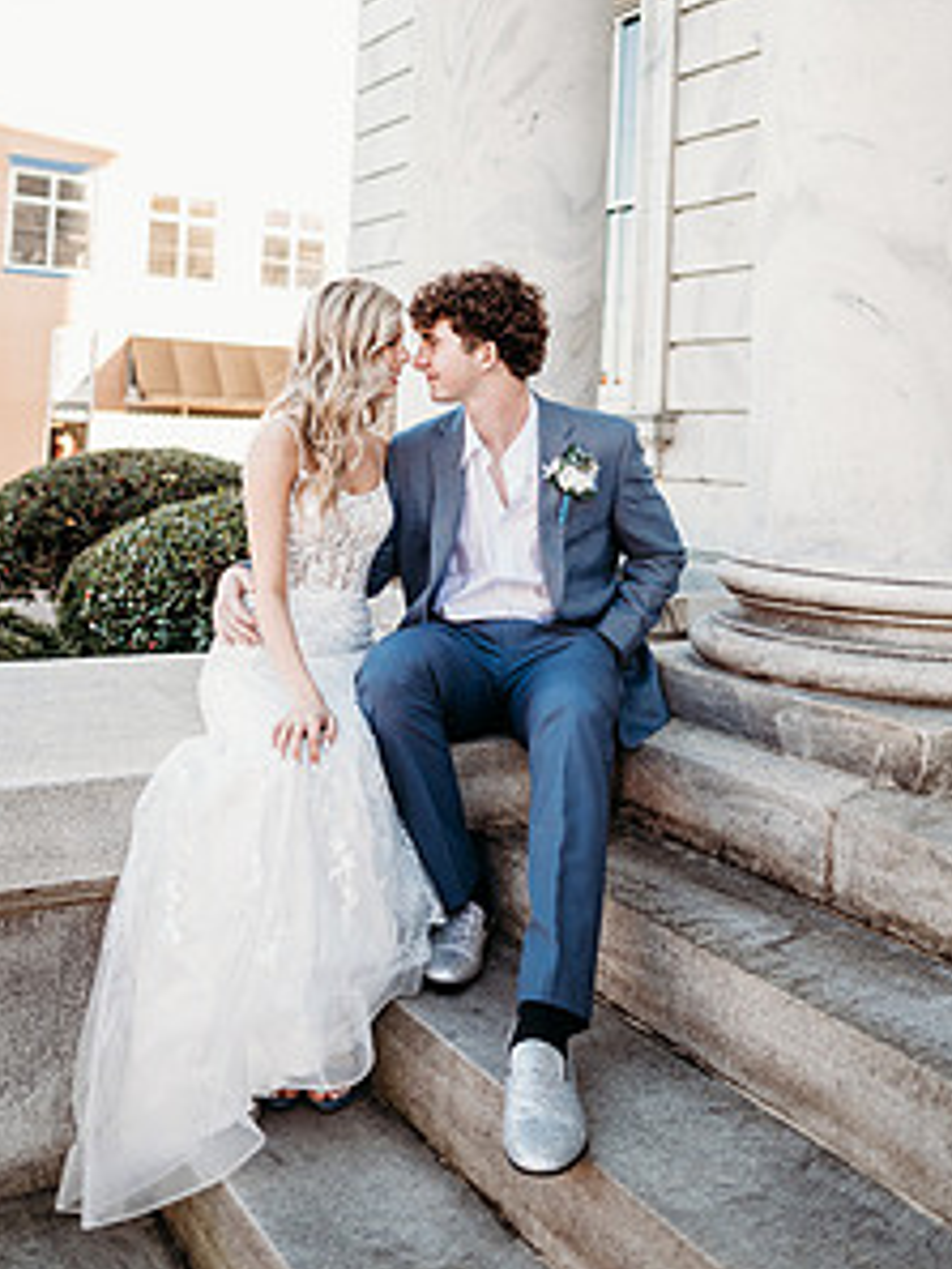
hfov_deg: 40.7
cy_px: 367
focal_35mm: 35
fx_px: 1282
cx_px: 423
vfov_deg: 51.1
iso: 200
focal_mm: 24
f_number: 2
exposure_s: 1/320
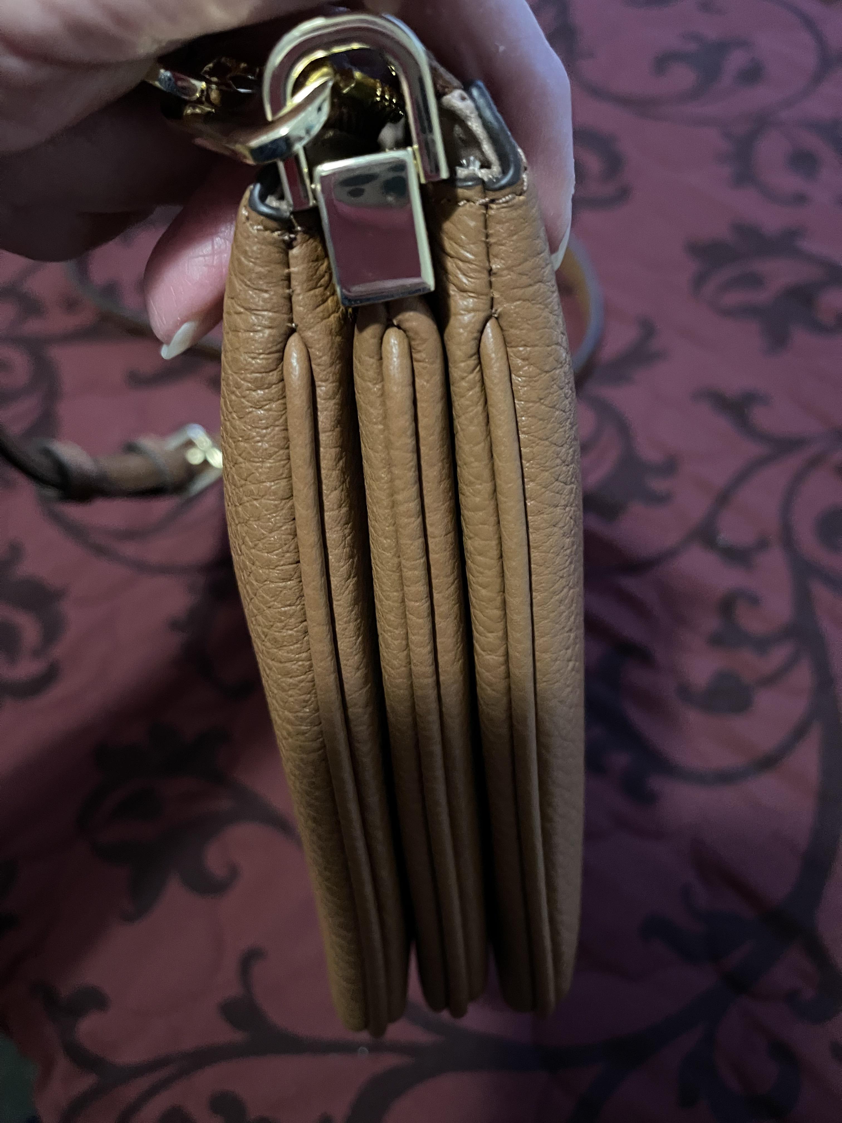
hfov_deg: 54.9
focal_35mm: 25
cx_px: 421
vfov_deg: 69.4
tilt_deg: -65.8
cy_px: 562
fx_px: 811
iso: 800
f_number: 1.6
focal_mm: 5.1
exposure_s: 1/24
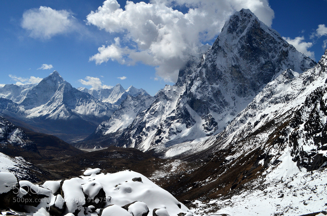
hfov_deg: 57.3
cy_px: 108
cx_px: 164
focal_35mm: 33
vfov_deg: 39.8
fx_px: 299
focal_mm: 22
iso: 320
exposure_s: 1/400
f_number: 13
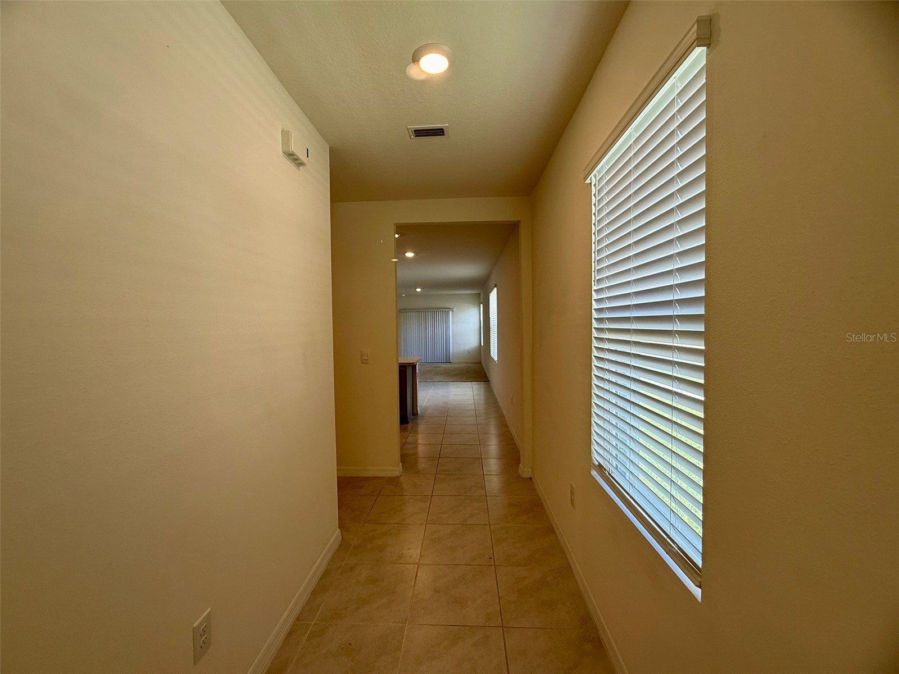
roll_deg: -1.2
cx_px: 450
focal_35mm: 14
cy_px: 337
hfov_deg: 102.1
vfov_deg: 85.7
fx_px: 364
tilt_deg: -0.8
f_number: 2.2
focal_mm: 2.22
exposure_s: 1/120
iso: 80
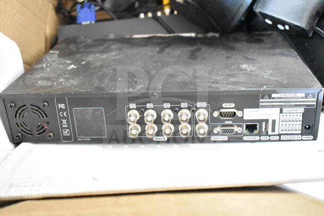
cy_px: 108
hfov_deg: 43.6
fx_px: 405
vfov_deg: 29.9
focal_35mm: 45
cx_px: 162
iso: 16000
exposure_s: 1/50
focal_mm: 30
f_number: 4.2
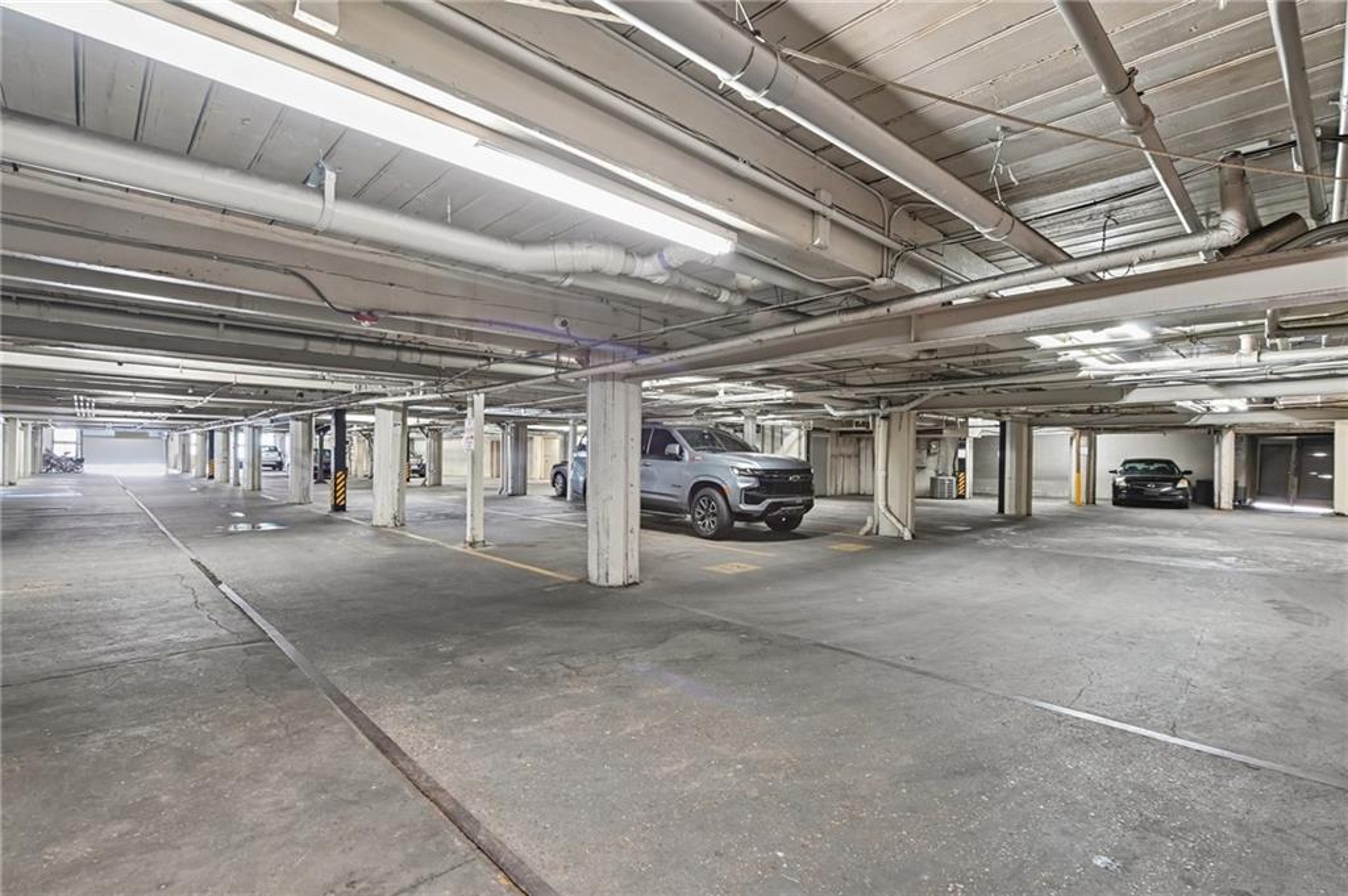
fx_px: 599
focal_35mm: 16
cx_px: 674
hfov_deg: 96.8
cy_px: 448
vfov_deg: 73.7
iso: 400
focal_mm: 16
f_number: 11
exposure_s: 1.3
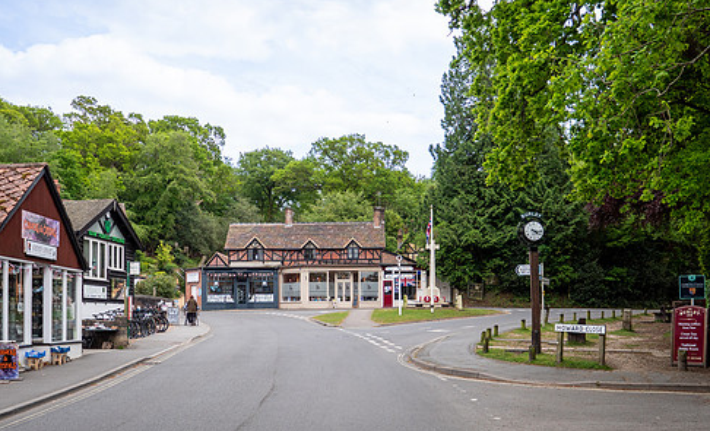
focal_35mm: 33
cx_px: 364
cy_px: 300
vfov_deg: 37.0
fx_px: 633
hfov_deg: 58.5
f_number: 2.8
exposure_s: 1/400
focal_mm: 12
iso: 100
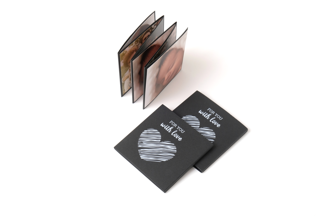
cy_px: 109
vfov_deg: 21.2
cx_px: 164
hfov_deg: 31.4
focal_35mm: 64
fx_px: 581
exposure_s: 1/60
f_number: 10
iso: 400
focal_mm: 42.5
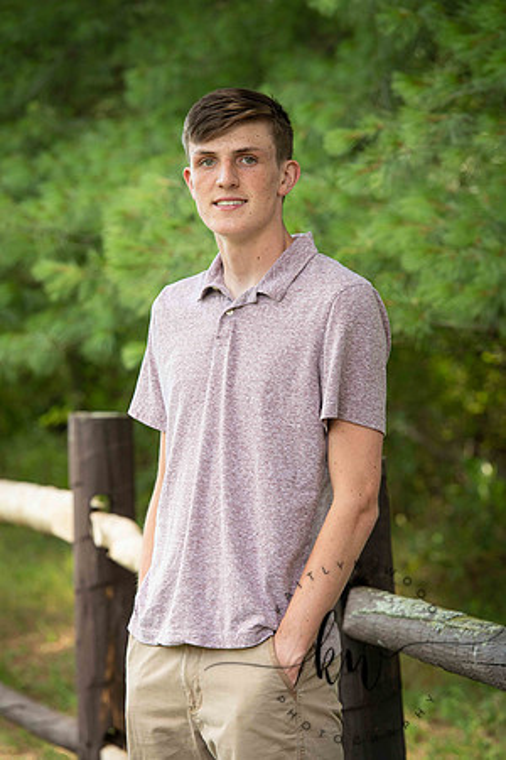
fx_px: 3373
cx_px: 253
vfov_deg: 12.8
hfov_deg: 8.6
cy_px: 380
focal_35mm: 160
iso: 500
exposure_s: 1/200
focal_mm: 160
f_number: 6.3
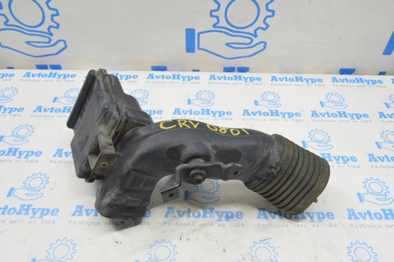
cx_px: 197
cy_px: 131
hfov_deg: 62.0
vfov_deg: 43.5
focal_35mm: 30
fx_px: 328
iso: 6400
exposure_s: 1/15
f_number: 20
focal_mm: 20
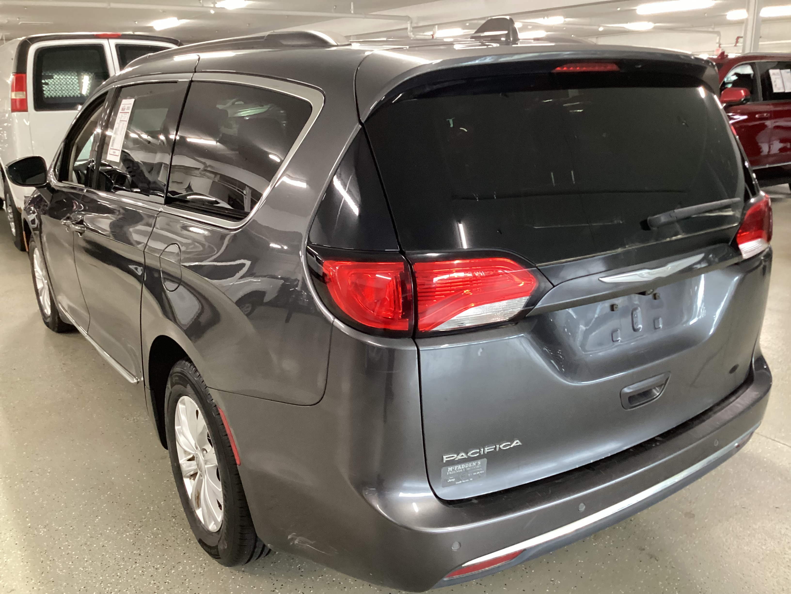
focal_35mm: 31
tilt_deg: -17.0
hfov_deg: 58.4
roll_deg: +0.6
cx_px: 396
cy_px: 297
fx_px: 708
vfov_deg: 45.4
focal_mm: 3.3
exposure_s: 1/33
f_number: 2.4
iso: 320
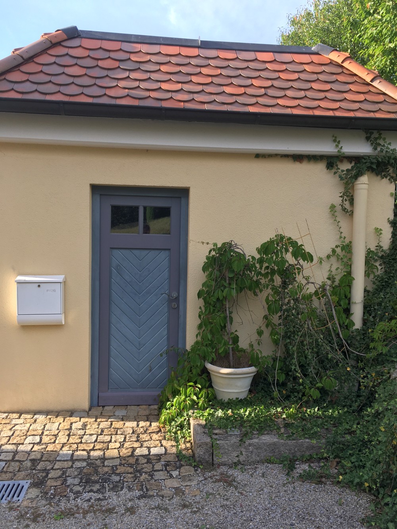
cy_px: 264
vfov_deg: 61.7
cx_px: 198
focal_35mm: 29
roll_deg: +0.0
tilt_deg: -4.5
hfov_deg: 48.2
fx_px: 443
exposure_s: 1/287
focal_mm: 4.15
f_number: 2.2
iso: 25
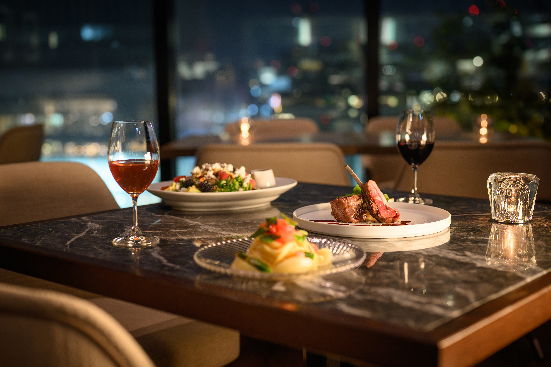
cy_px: 184
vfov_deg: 27.0
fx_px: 765
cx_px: 276
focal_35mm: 50
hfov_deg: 39.6
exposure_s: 1/80
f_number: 2.8
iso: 1250
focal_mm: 50
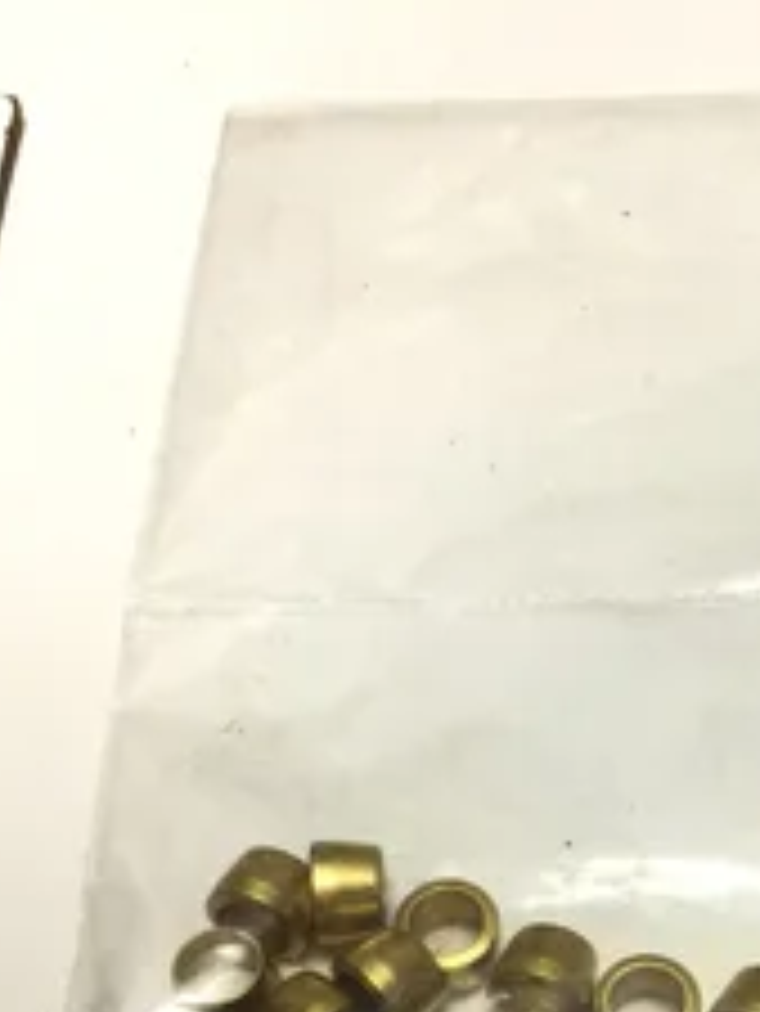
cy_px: 877
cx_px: 639
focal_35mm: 55
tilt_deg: -56.9
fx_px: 1609
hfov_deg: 26.0
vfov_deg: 33.4
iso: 25
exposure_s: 1/172
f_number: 2.4
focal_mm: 3.3
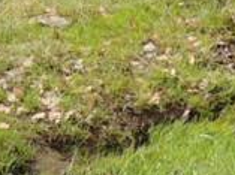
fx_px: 1063
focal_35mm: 157
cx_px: 16
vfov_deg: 8.3
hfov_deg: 12.5
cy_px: -296
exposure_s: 1/640
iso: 100
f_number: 3
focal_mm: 4.3
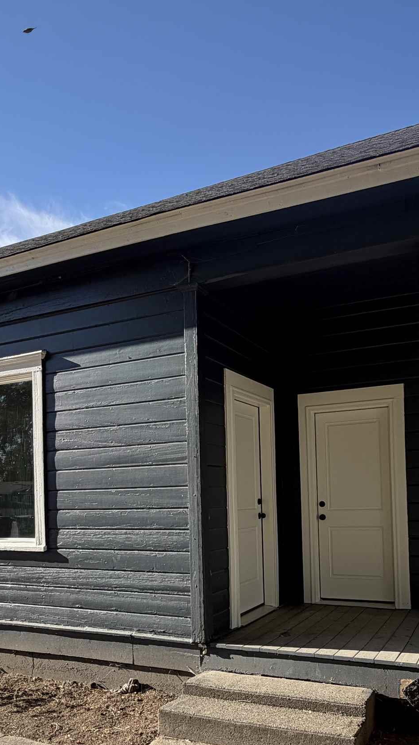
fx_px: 553
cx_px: 255
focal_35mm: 28
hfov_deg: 41.3
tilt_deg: +1.5
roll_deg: +1.2
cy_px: 484
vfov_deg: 66.4
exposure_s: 1/613
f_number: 2.2
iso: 40
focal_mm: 2.22
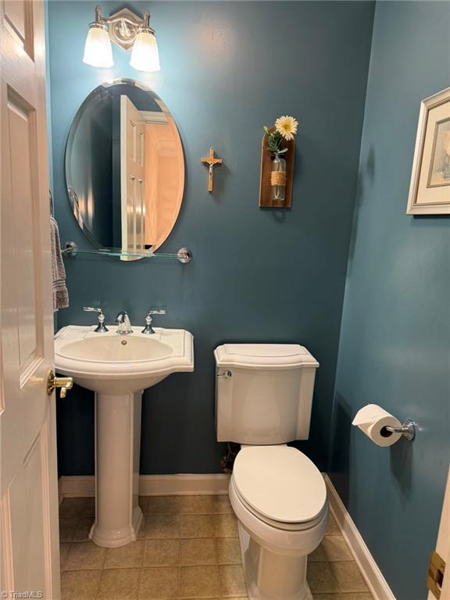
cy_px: 300
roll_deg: -3.2
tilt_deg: -10.8
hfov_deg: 56.8
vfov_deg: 71.6
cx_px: 225
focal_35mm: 24
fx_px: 416
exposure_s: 1/60
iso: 200
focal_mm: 6.76
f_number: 1.78
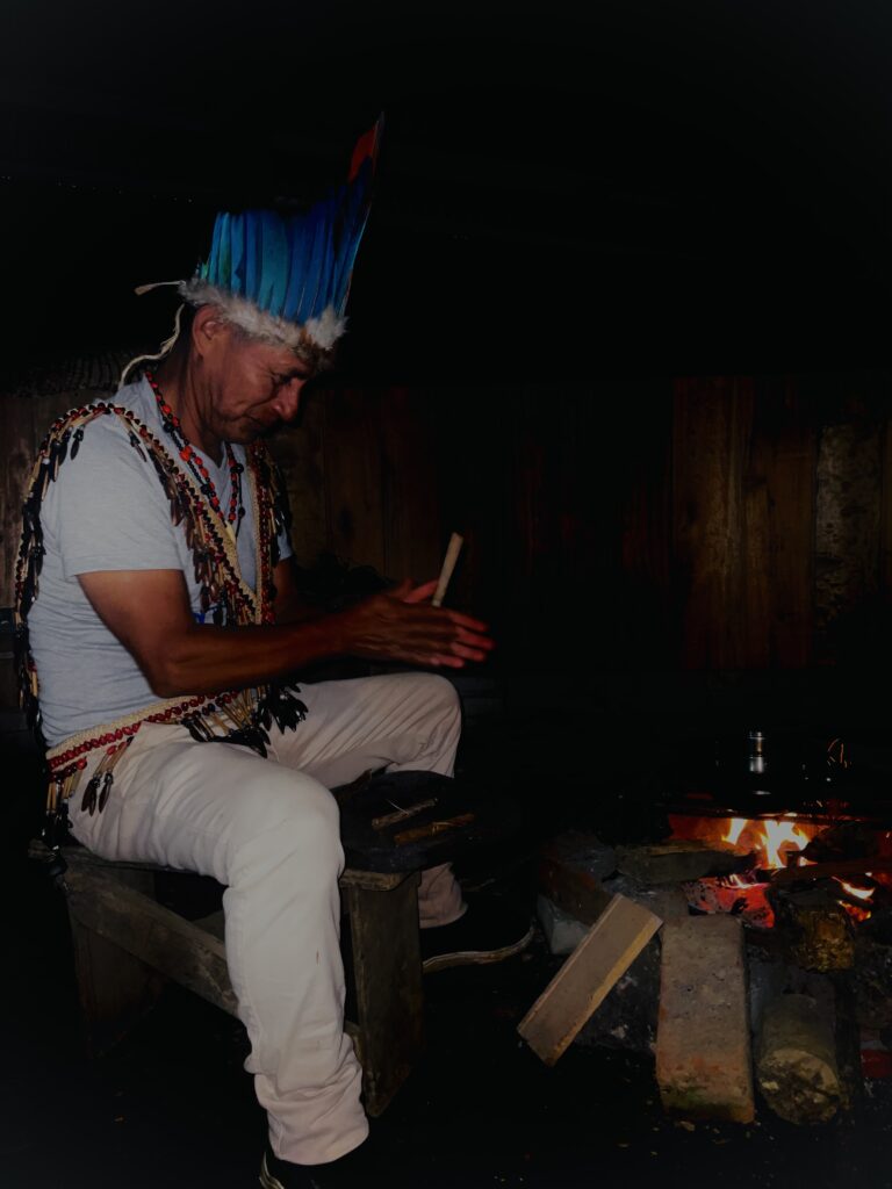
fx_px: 996
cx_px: 446
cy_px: 594
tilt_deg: -4.9
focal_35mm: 29
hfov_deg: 48.2
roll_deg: +1.1
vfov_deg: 61.7
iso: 80
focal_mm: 3
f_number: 1.8
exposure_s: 1/16
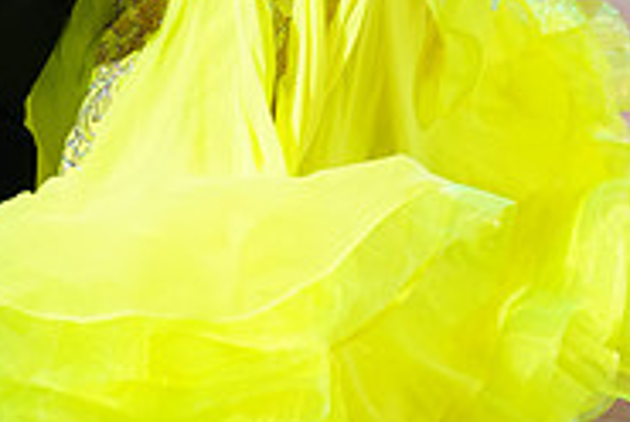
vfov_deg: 4.7
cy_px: -201
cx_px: 199
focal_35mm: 291
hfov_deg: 7.1
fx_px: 5101
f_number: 2.8
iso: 2000
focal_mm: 93
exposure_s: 1/400
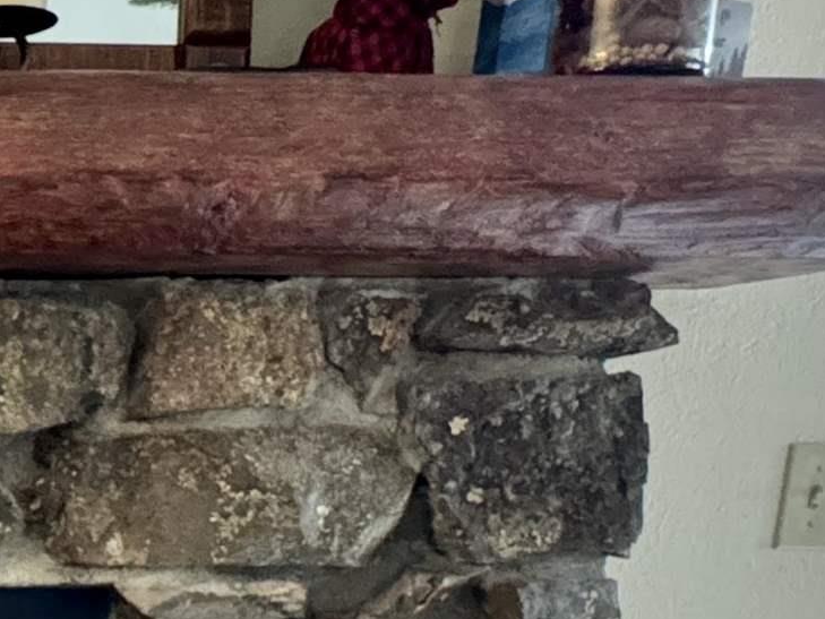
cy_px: 789
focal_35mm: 59
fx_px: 1406
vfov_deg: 22.4
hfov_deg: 26.2
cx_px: -328
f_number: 2.2
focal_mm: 2.22
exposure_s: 1/60
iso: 640
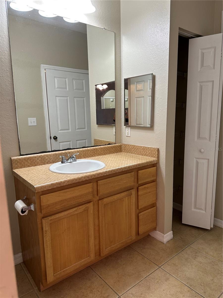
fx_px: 206
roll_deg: +0.2
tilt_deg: -9.0
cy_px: 149
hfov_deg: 56.8
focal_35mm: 24
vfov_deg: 71.6
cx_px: 112
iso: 160
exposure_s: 1/60
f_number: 1.78
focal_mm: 6.86
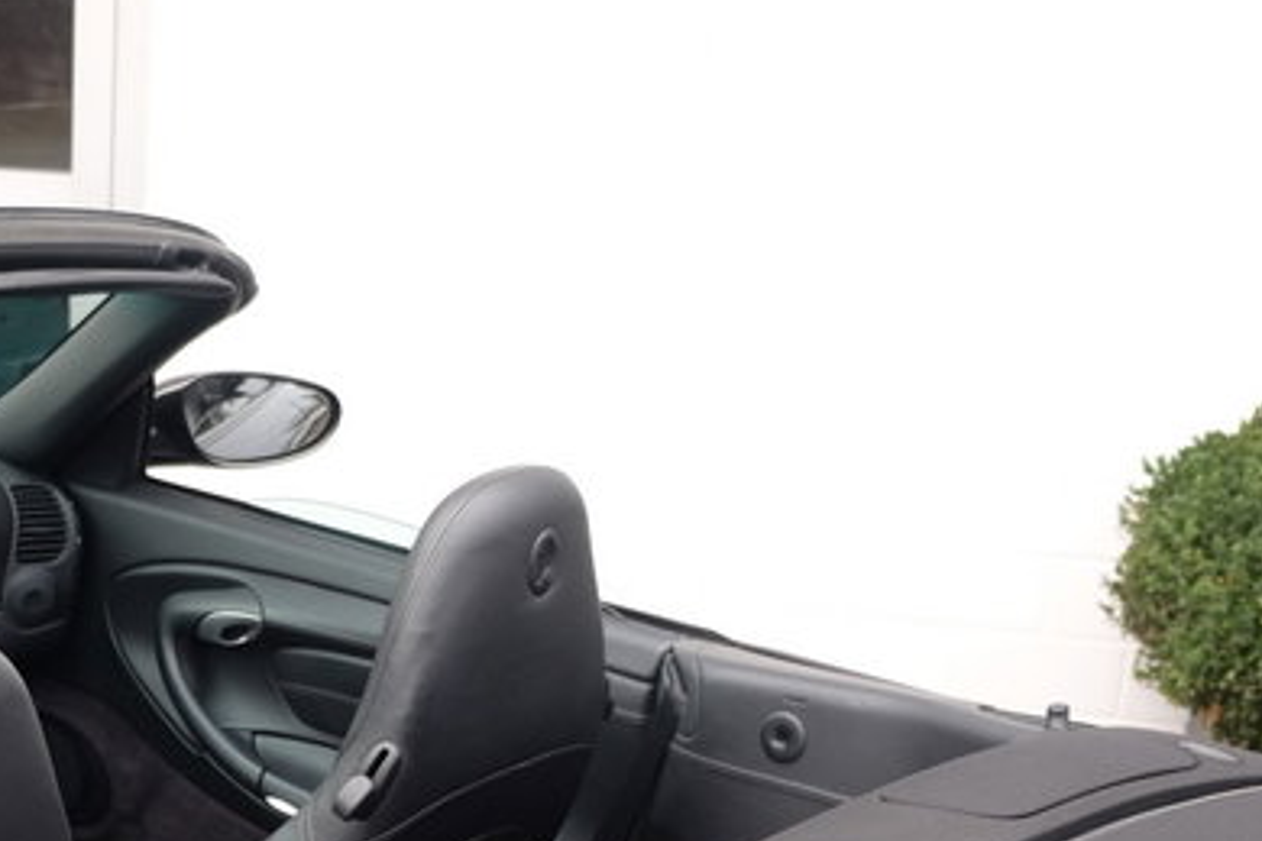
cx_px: 84
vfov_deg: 21.3
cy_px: 679
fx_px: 2208
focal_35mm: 63
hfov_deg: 30.3
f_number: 3.2
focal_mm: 21.4
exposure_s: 1/75
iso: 200
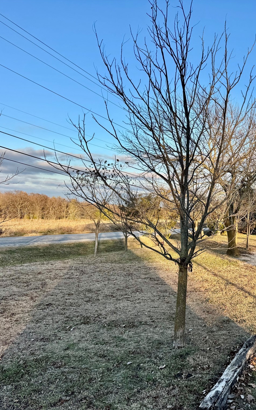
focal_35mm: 34
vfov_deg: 56.7
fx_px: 379
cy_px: 205
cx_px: 249
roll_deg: -1.4
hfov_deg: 34.3
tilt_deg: +1.0
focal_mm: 6.76
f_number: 1.78
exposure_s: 1/1488
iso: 80
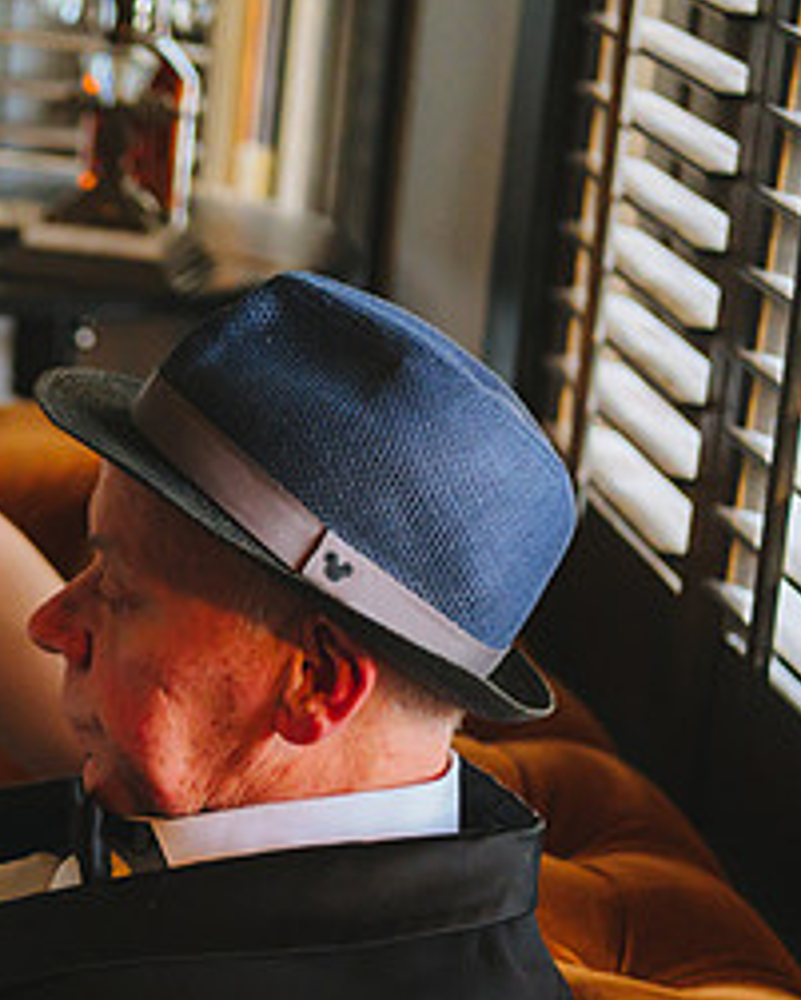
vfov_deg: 14.8
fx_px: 3850
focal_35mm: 130
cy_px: 689
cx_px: -267
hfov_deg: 11.5
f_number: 2.8
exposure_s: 1/500
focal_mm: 60
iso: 6400
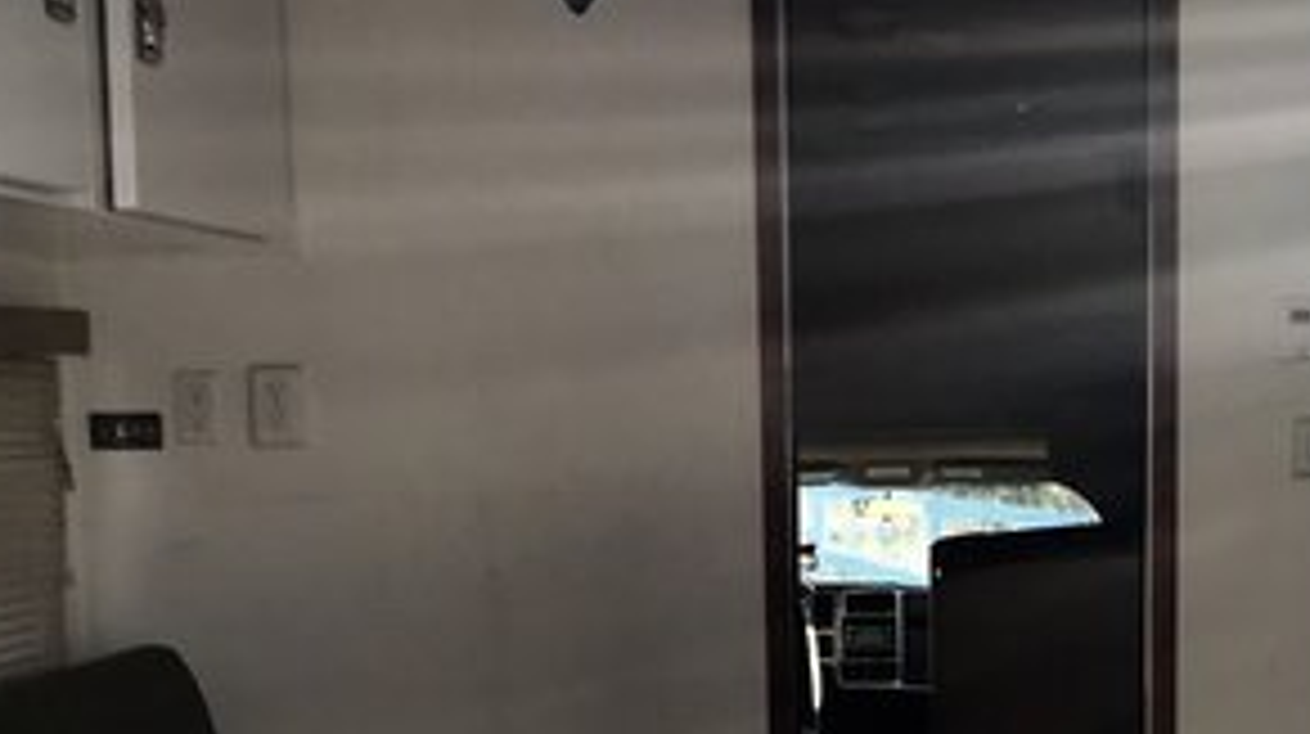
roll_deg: +1.0
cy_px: 851
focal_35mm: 84
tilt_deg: -8.6
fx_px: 2915
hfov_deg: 25.2
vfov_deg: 14.0
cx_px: 855
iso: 20
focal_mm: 3.99
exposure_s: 1/260
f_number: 1.8
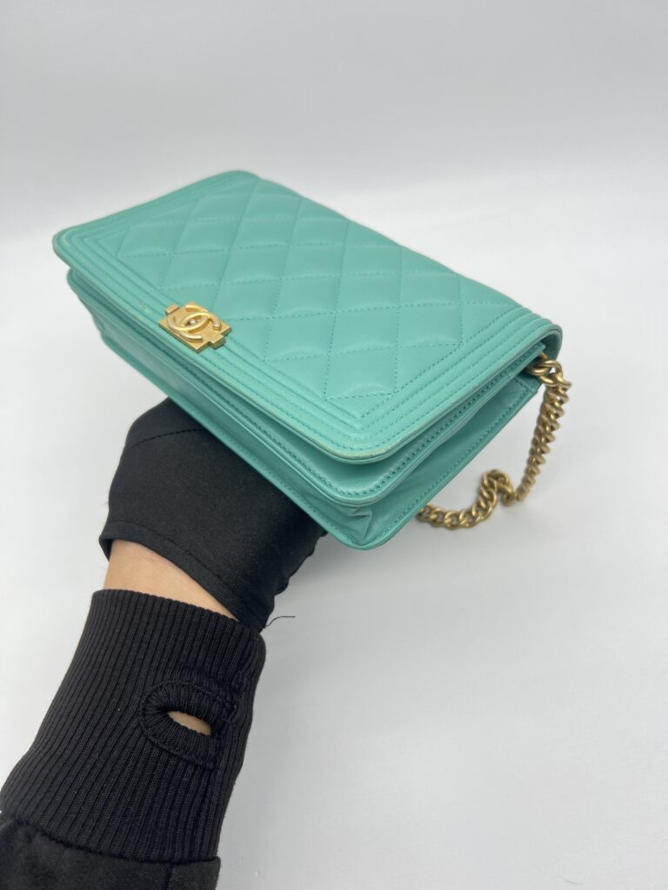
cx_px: 334
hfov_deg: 53.1
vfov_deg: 67.3
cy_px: 445
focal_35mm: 26
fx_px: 669
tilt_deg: -49.5
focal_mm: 5.7
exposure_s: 1/100
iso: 32
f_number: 1.5
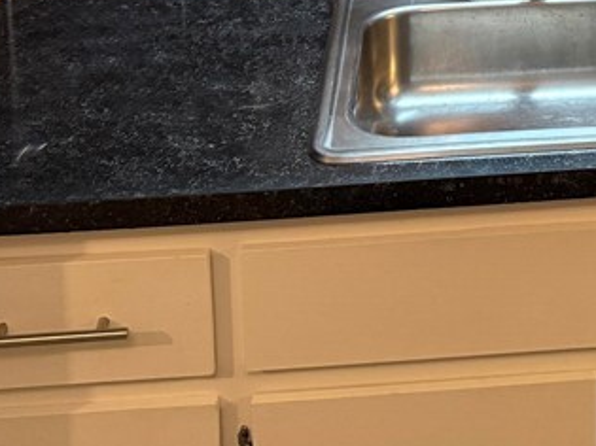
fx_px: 1342
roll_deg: +0.0
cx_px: 596
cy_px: -206
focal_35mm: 78
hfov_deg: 23.9
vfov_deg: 17.2
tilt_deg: -12.5
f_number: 1.78
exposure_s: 1/60
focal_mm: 6.76
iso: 500
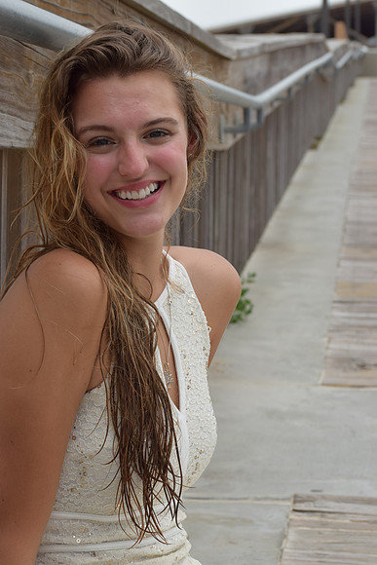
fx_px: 1295
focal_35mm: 82
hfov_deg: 16.6
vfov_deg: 24.6
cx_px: 188
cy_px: 282
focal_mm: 55
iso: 250
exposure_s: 1/250
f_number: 8
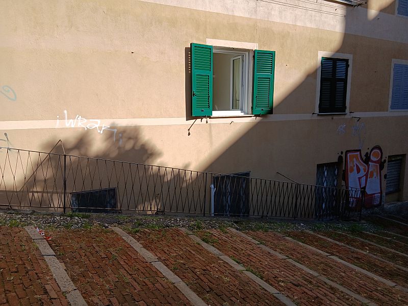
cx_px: 204
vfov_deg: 53.1
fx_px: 306
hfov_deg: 67.3
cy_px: 153
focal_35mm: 26
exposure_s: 1/532
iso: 20
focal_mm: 3.98
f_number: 1.8
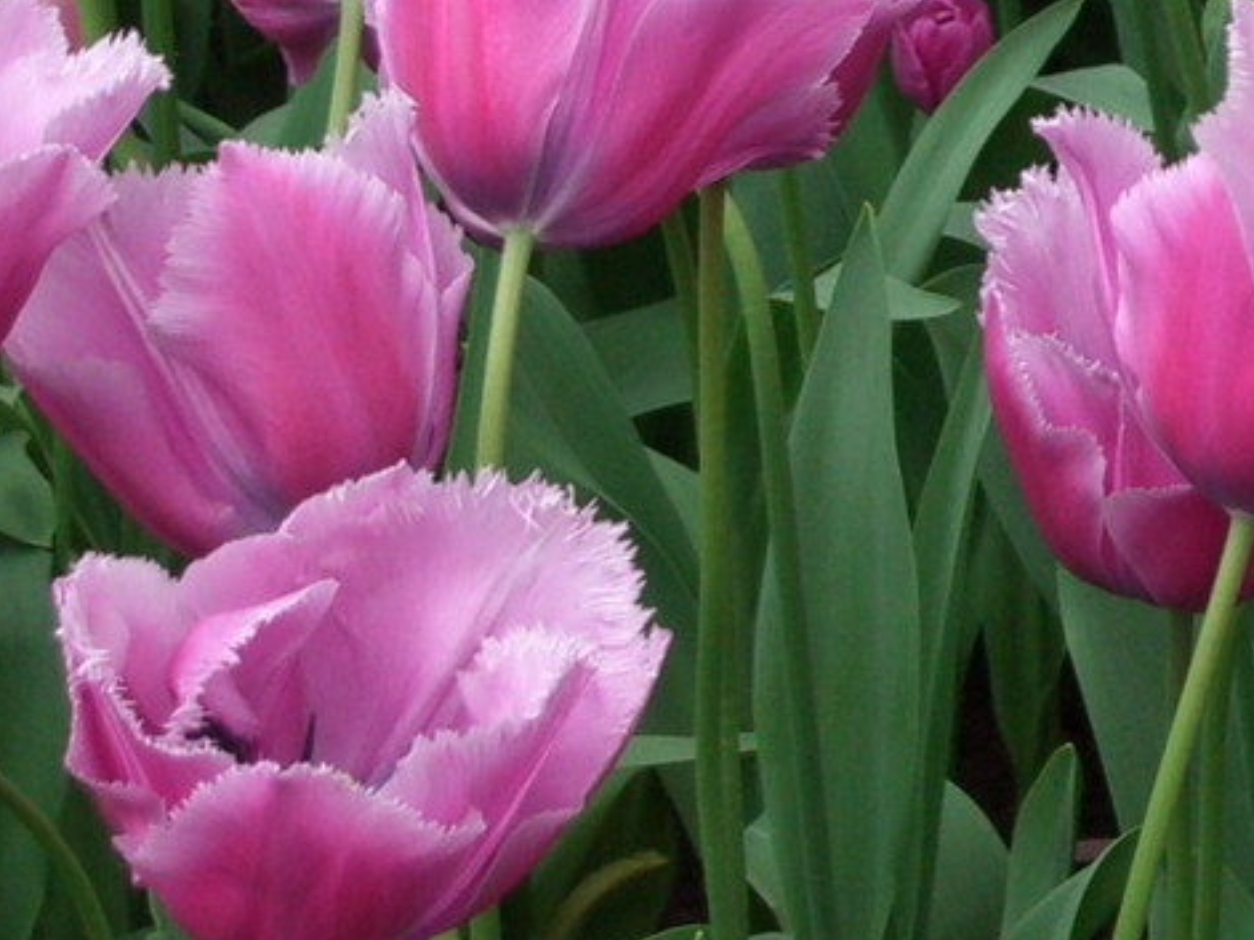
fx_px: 8366
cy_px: 13
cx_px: 1499
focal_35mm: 231
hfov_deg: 8.5
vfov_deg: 6.4
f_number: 4
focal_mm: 14.2
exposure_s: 1/125
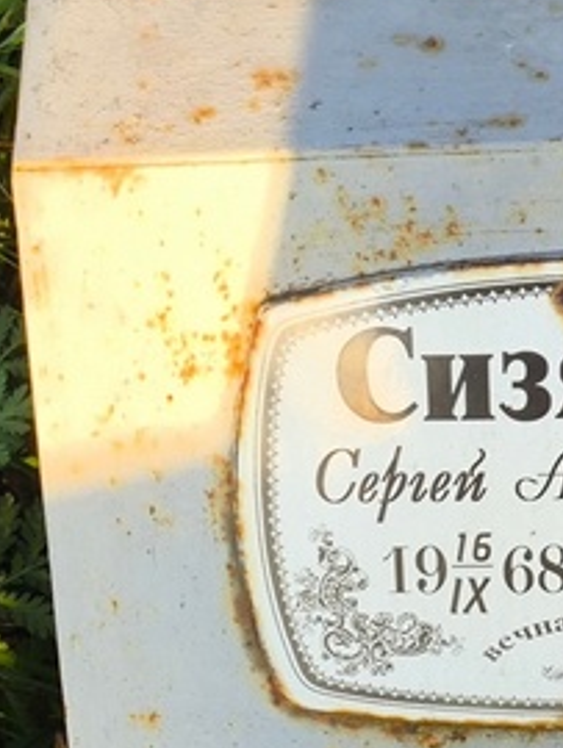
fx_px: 3204
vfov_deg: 13.3
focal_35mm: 148
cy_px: 393
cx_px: 570
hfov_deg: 10.0
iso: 50
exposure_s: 1/298
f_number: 1.7
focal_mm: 4.71
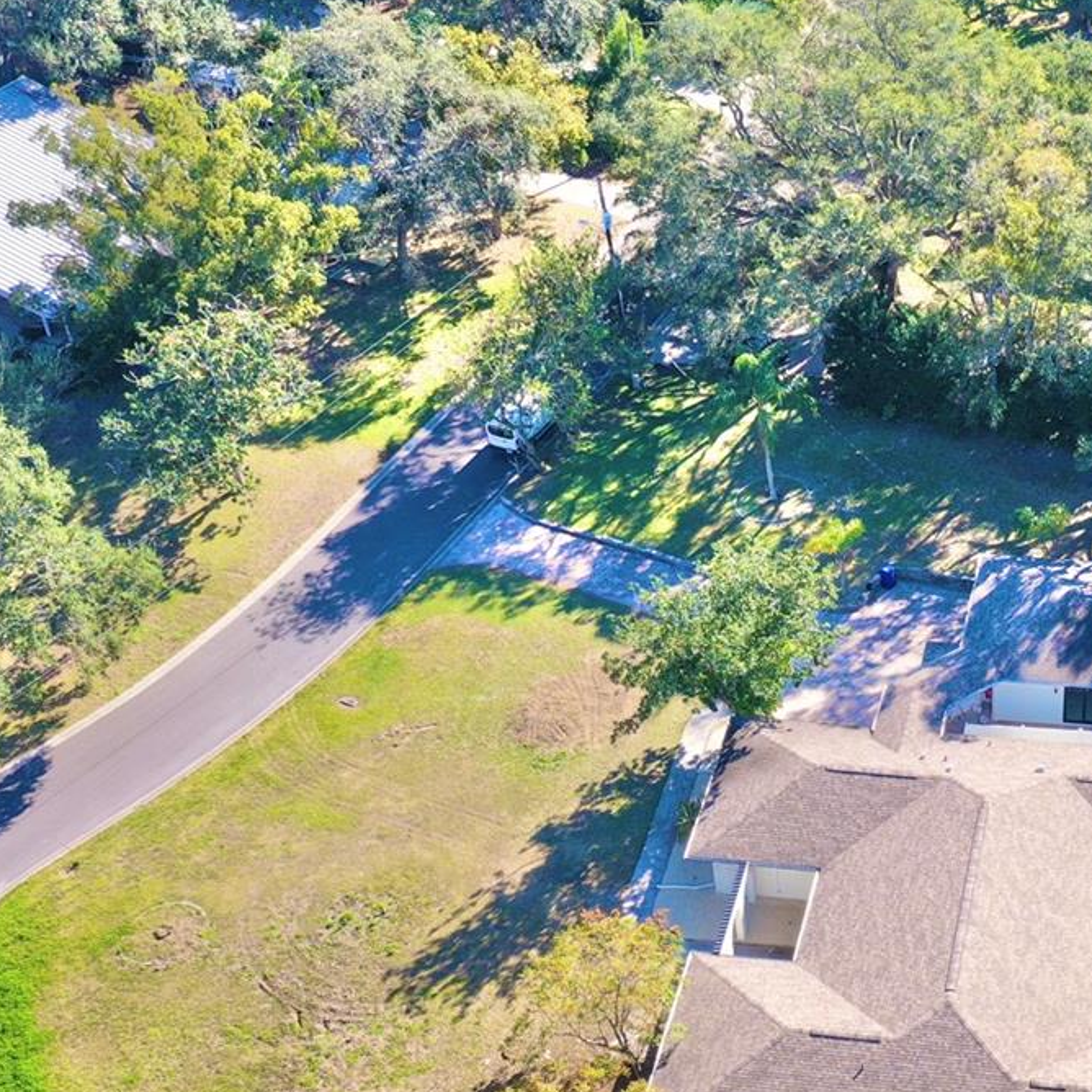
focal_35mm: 57
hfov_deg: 29.2
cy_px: 848
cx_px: 907
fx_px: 2034
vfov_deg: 29.5
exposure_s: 1/200
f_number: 5
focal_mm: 10.26
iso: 100
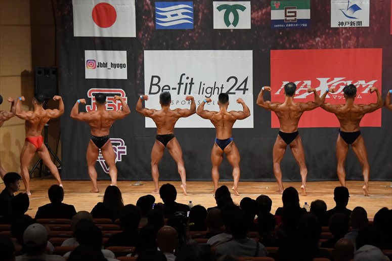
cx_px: 196
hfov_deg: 15.2
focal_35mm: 135
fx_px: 1469
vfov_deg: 10.2
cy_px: 130
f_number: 5.6
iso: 7200
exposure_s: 1/400
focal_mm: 90
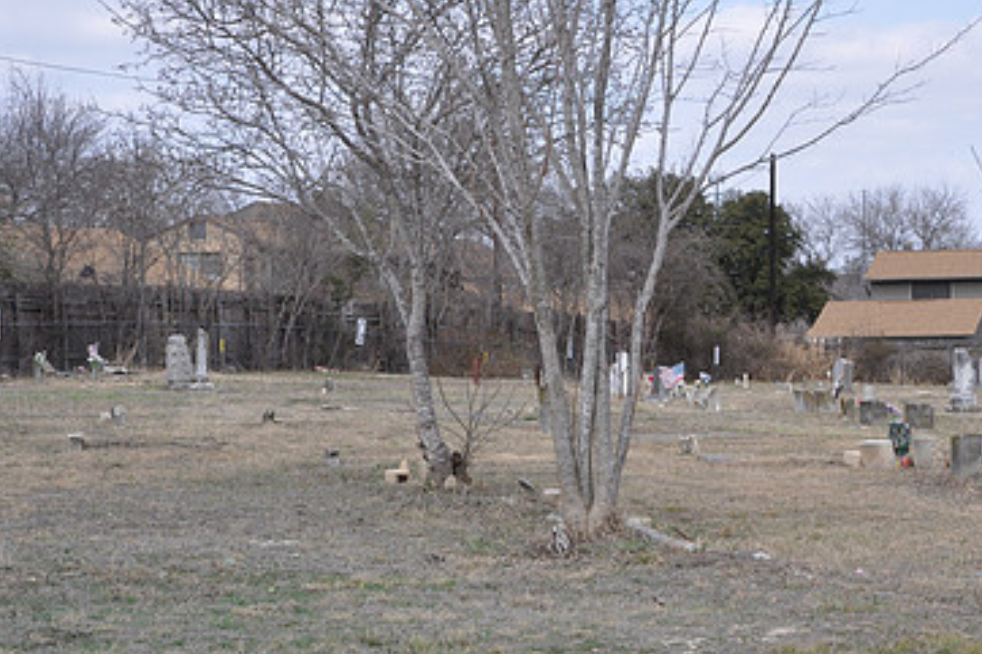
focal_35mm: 96
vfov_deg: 14.2
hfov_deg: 21.1
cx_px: 697
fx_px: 2617
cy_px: 408
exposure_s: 1/160
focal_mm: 40
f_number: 6.3
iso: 200
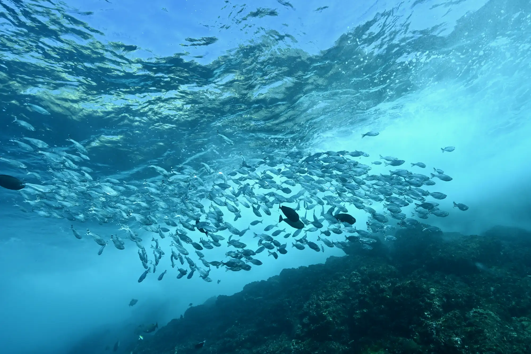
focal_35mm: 18
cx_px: 266
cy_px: 177
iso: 500
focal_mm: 18.5
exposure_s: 1/125
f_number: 16
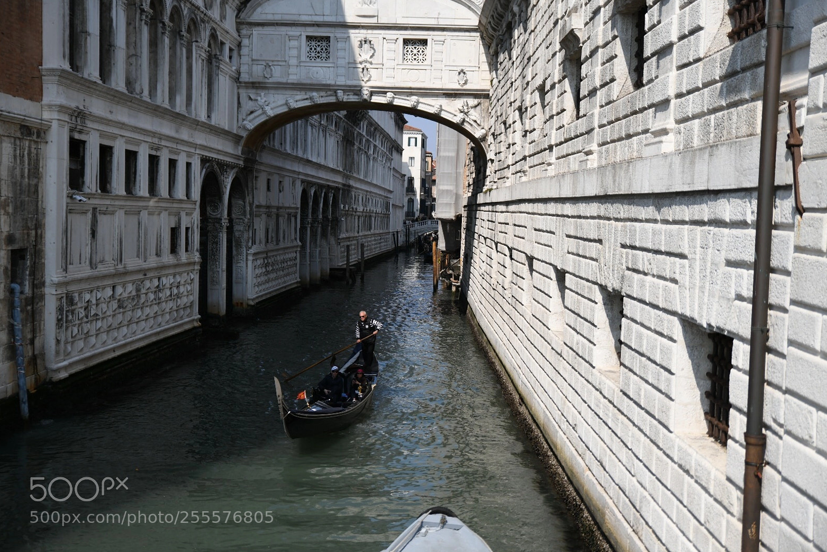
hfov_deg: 45.4
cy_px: 276
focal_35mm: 43
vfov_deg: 31.2
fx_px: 988
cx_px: 420
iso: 100
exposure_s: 1/2500
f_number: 2.8
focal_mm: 42
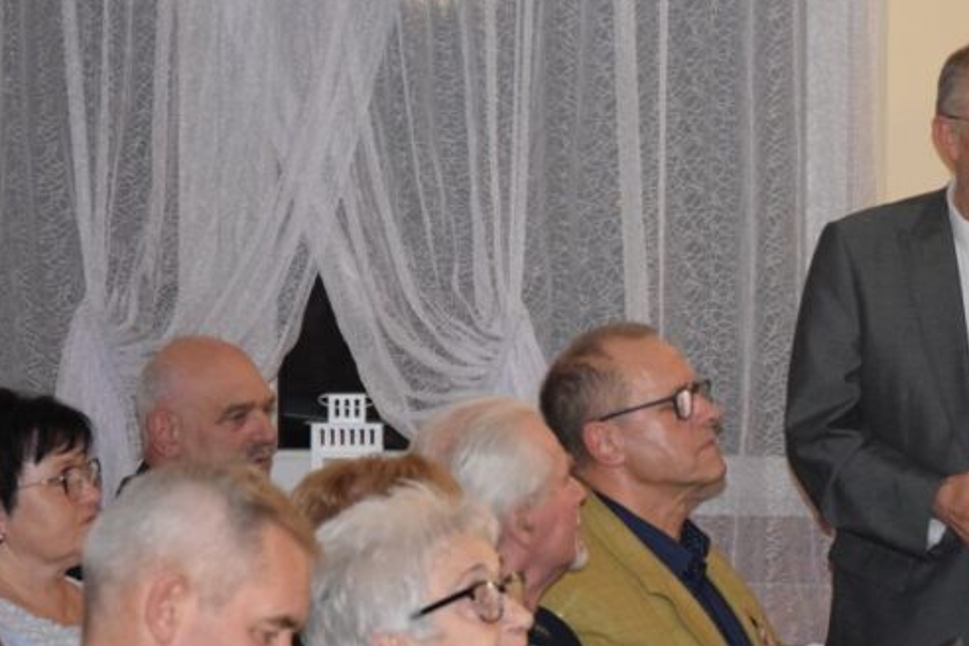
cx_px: 640
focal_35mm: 164
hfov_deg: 12.5
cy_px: 286
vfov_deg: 8.4
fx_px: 4414
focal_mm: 70
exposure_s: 1/60
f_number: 5.3
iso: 3200
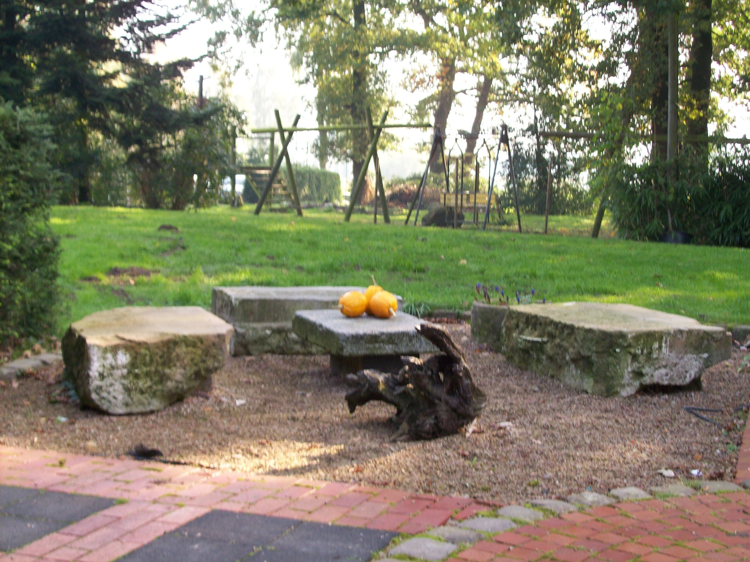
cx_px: 375
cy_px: 281
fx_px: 1213
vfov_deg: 26.1
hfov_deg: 34.4
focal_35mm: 56
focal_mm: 9.4
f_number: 3.4
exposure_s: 1/84.5
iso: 80
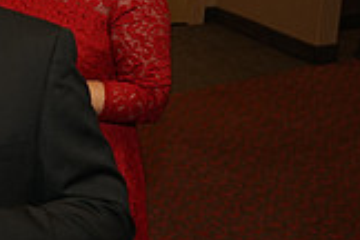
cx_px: -216
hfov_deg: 15.2
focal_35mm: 122
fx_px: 1220
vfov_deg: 11.2
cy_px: 79
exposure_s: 1/80
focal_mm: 34
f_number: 4.5
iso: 640
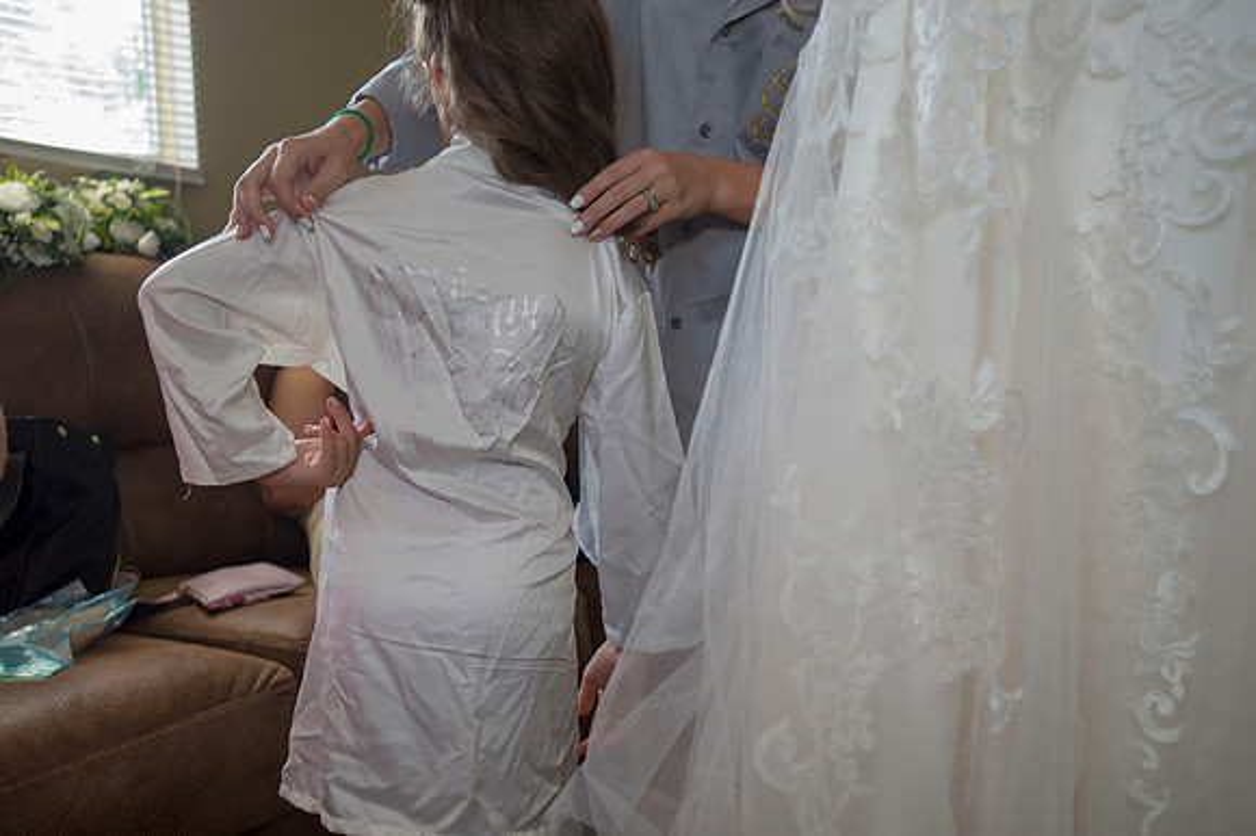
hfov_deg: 54.5
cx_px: 628
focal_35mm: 35
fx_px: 1220
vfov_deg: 37.8
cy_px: 418
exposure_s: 1/320
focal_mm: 35
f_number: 4
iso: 1250
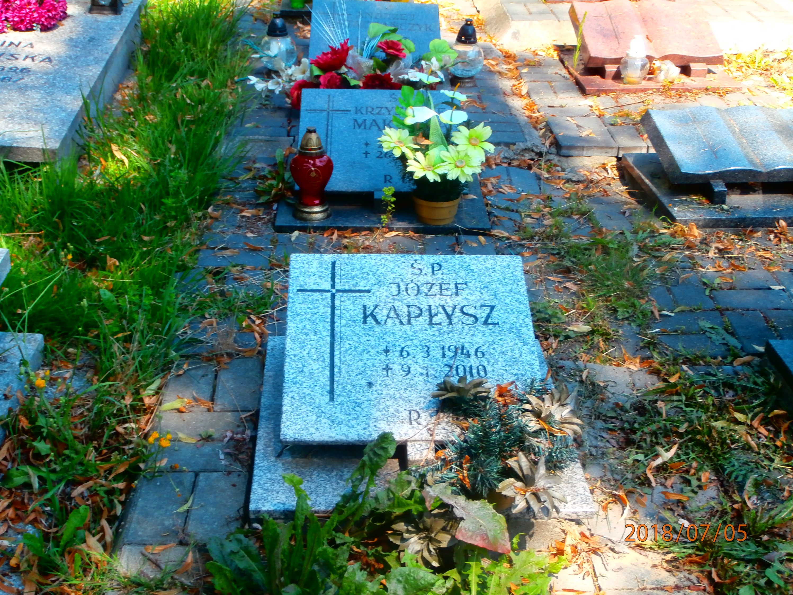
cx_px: 396
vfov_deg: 30.9
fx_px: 1077
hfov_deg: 40.4
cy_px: 298
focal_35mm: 47
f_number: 4.2
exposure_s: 1/125
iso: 100
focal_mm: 8.29
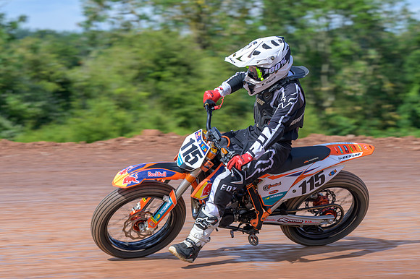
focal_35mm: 187
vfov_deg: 7.3
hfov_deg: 11.0
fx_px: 2180
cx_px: 210
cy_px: 140
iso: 125
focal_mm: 125
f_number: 8
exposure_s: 1/250
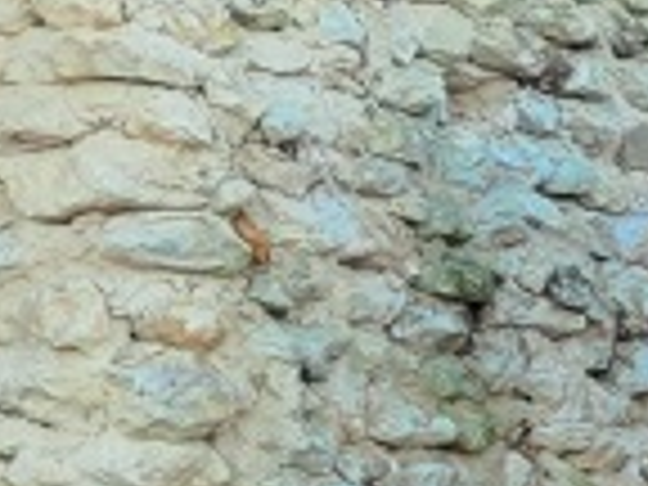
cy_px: 644
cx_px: 2192
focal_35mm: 185
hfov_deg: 8.3
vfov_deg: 7.9
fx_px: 3463
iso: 40
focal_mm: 5.4
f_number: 1.8
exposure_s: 1/290
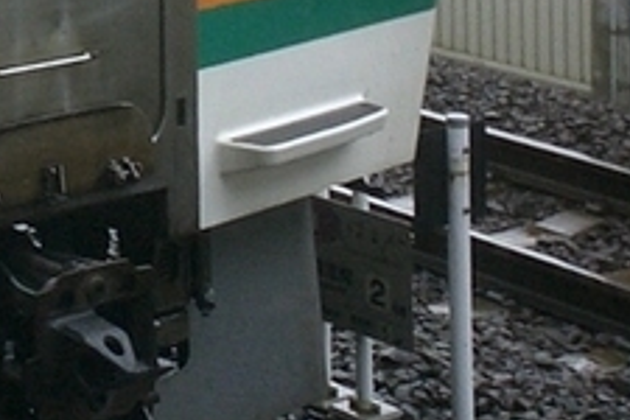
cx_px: -193
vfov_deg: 9.5
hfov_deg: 14.3
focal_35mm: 137
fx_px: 2397
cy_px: -330
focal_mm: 5.6
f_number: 3.5
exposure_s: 1/125
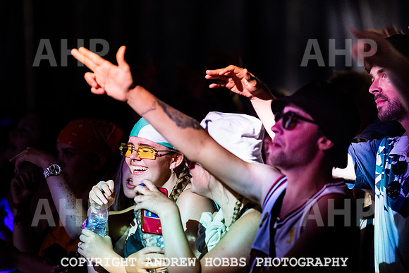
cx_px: 204
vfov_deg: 6.9
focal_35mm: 200
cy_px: 136
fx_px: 2273
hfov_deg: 10.3
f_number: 2.8
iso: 1000
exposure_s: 1/500
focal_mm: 200
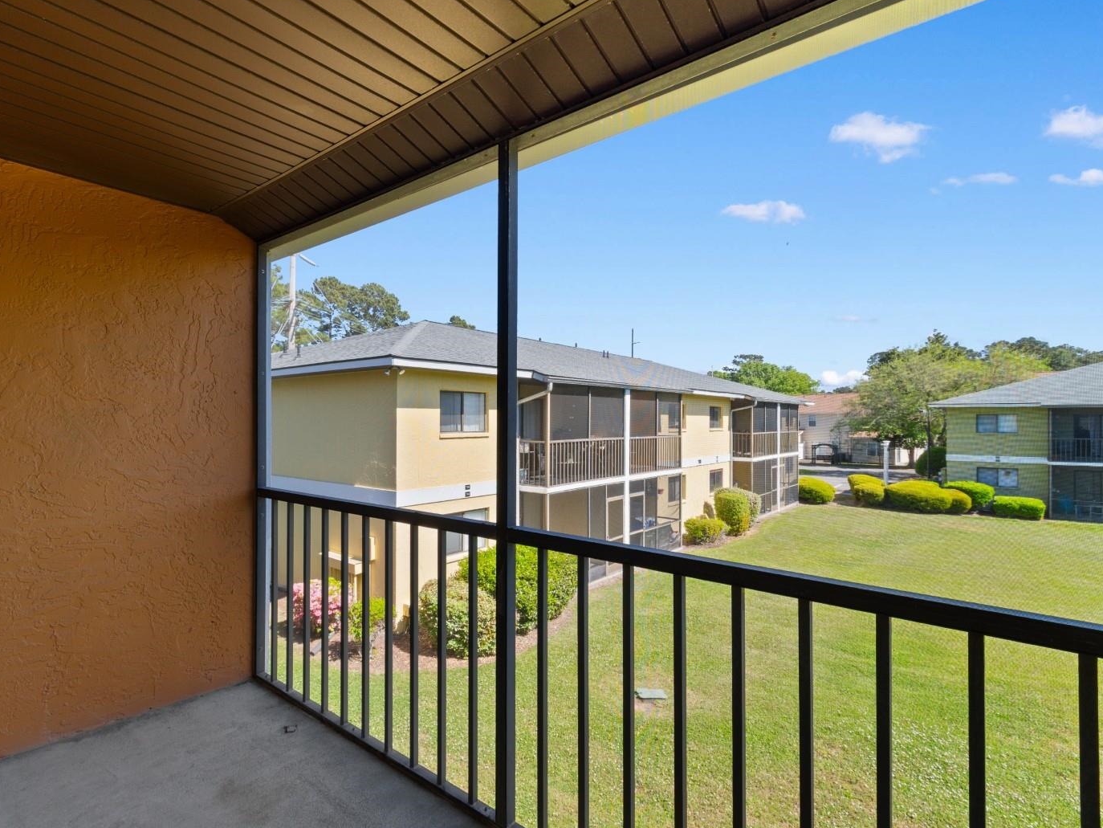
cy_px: 414
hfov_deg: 90.7
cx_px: 490
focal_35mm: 17
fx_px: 542
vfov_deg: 74.7
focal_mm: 10
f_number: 5
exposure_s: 1/60
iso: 100
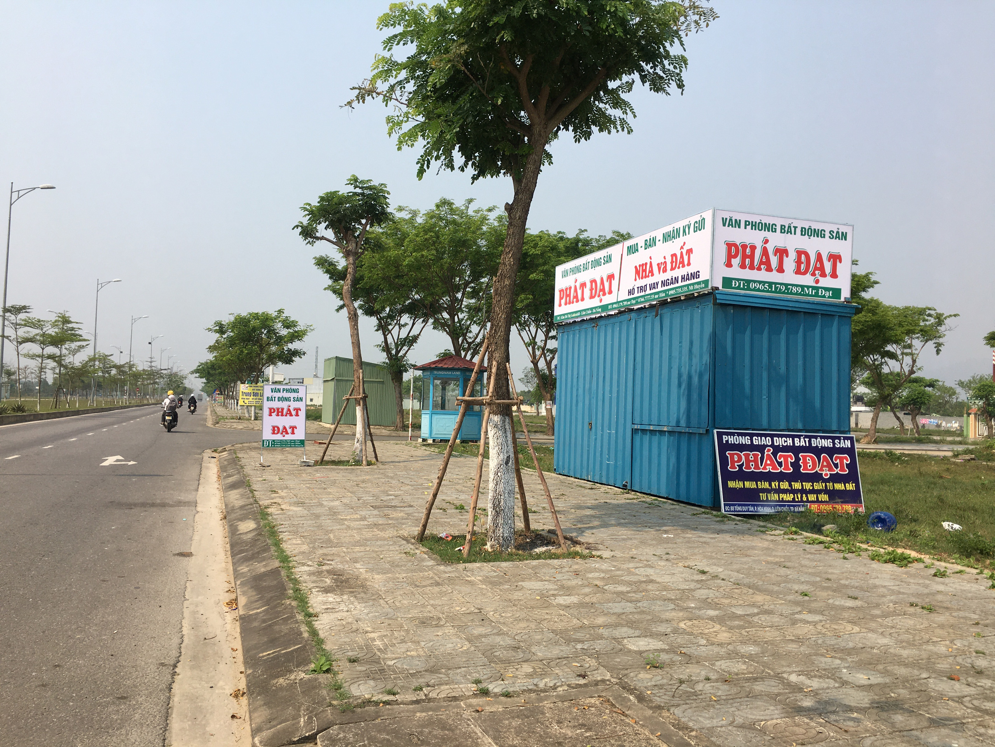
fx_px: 834
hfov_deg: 61.7
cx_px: 498
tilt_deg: +4.0
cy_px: 374
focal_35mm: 29
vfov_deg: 48.2
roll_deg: -2.1
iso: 25
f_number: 2.2
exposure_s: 1/1748
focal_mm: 4.15
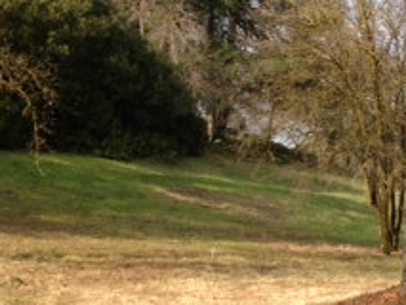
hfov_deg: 18.4
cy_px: 105
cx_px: 379
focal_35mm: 105
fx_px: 1232
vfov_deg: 14.1
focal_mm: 4.28
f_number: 2.4
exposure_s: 1/800
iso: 64
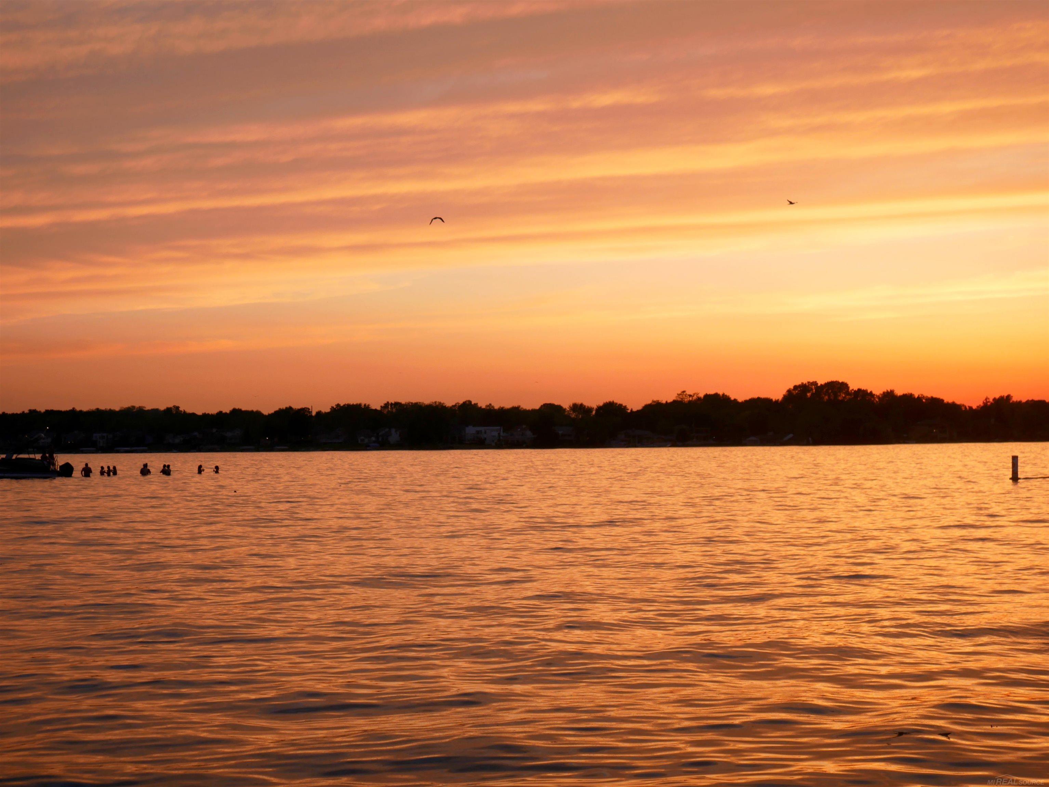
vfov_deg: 22.3
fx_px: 2001
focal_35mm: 66
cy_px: 394
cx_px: 524
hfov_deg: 29.4
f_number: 5.4
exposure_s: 1/200
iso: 200
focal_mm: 33
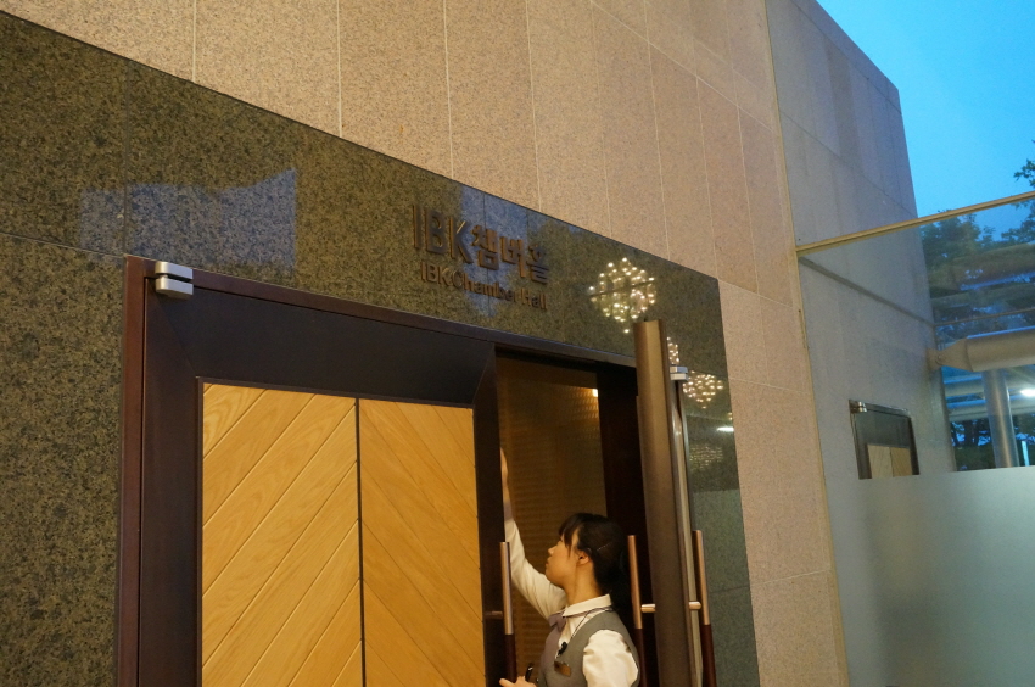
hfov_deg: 57.3
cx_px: 518
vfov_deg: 39.8
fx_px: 947
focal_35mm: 33
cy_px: 344
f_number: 5.6
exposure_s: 1/20
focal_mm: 22
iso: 3200
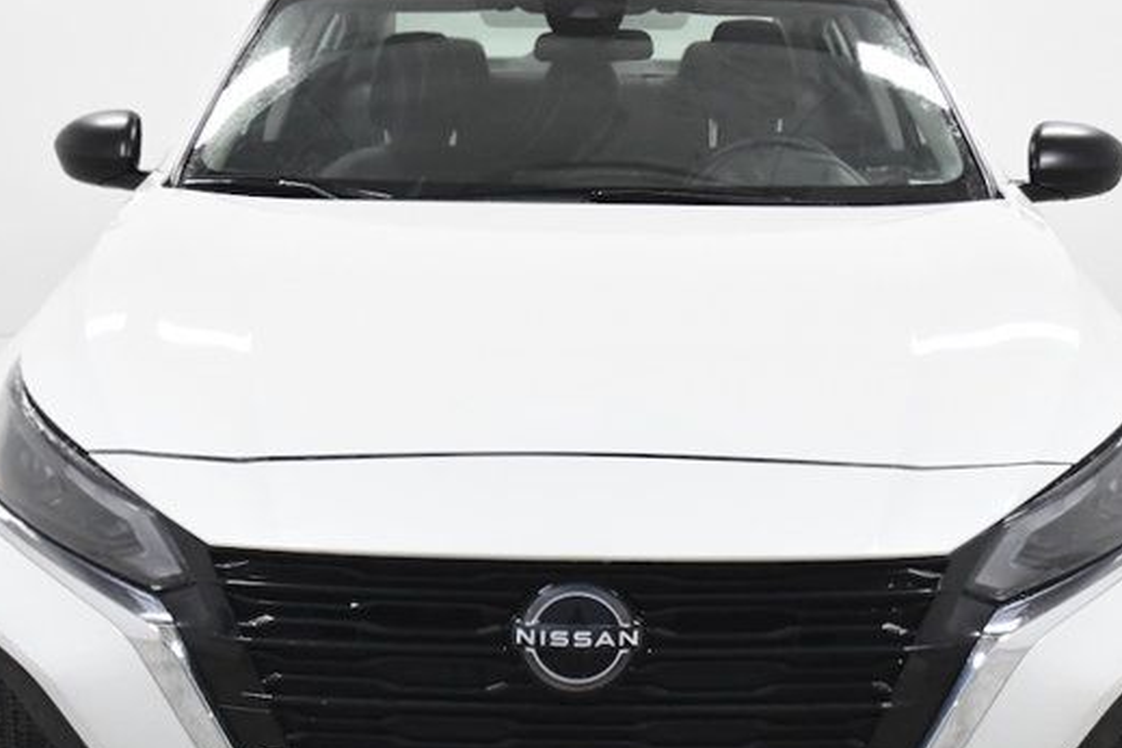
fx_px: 2400
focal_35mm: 77
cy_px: 338
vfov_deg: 17.7
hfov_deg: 26.3
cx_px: 560
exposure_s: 1/640
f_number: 4.5
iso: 2500
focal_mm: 26
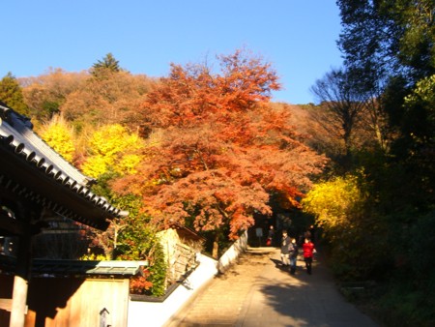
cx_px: 218
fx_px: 478
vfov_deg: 37.8
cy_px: 164
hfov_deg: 49.0
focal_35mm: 38
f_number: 8
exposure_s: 1/60
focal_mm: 7.9
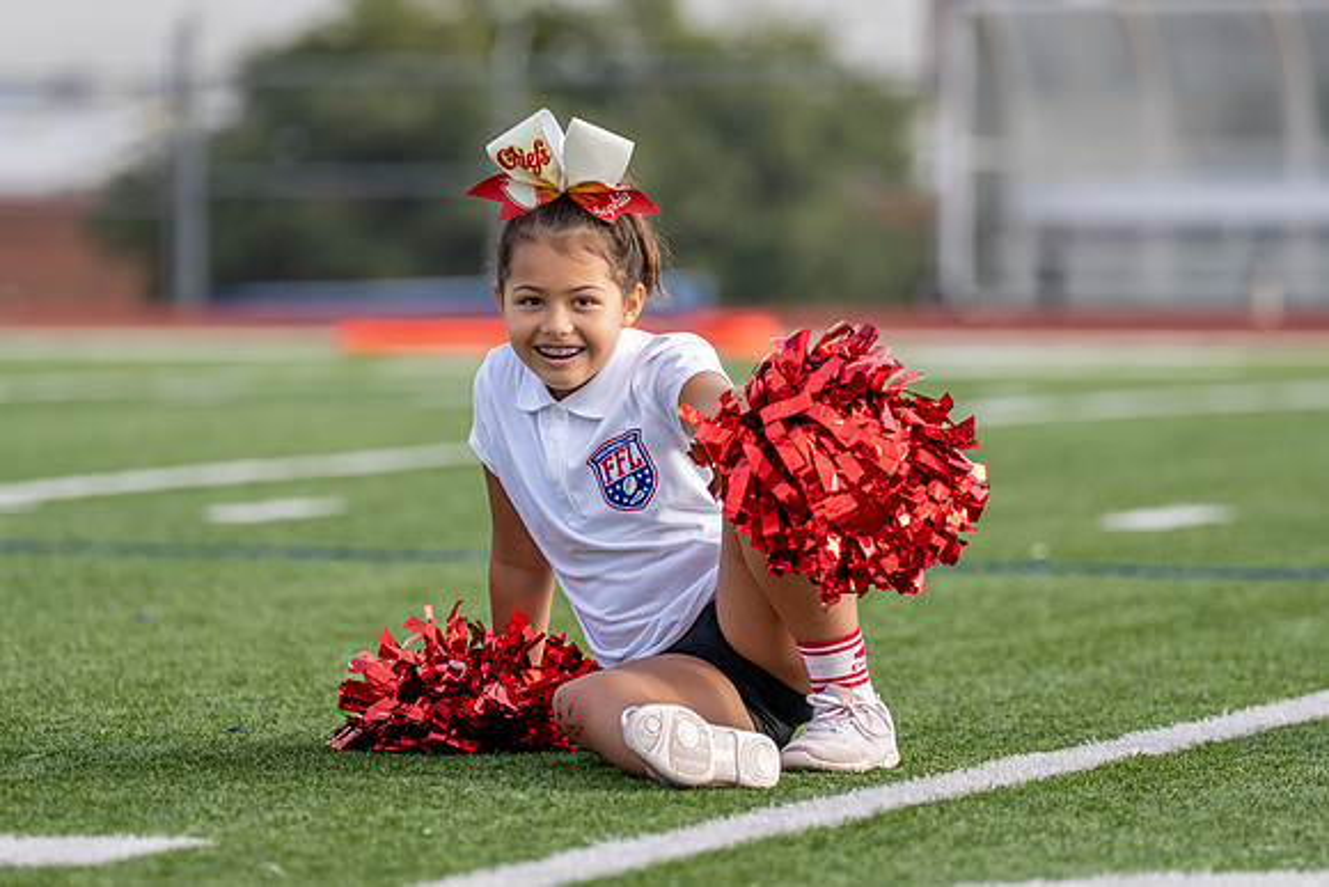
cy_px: 485
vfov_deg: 4.9
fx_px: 10366
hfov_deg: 7.3
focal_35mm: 281
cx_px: 615
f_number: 2.8
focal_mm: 168
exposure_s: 1/2500
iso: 250
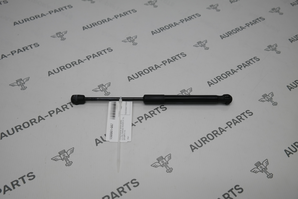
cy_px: 100
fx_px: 339
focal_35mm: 41
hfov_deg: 47.4
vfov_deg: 32.6
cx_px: 149
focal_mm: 27
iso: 100
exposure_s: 1/100
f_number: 4
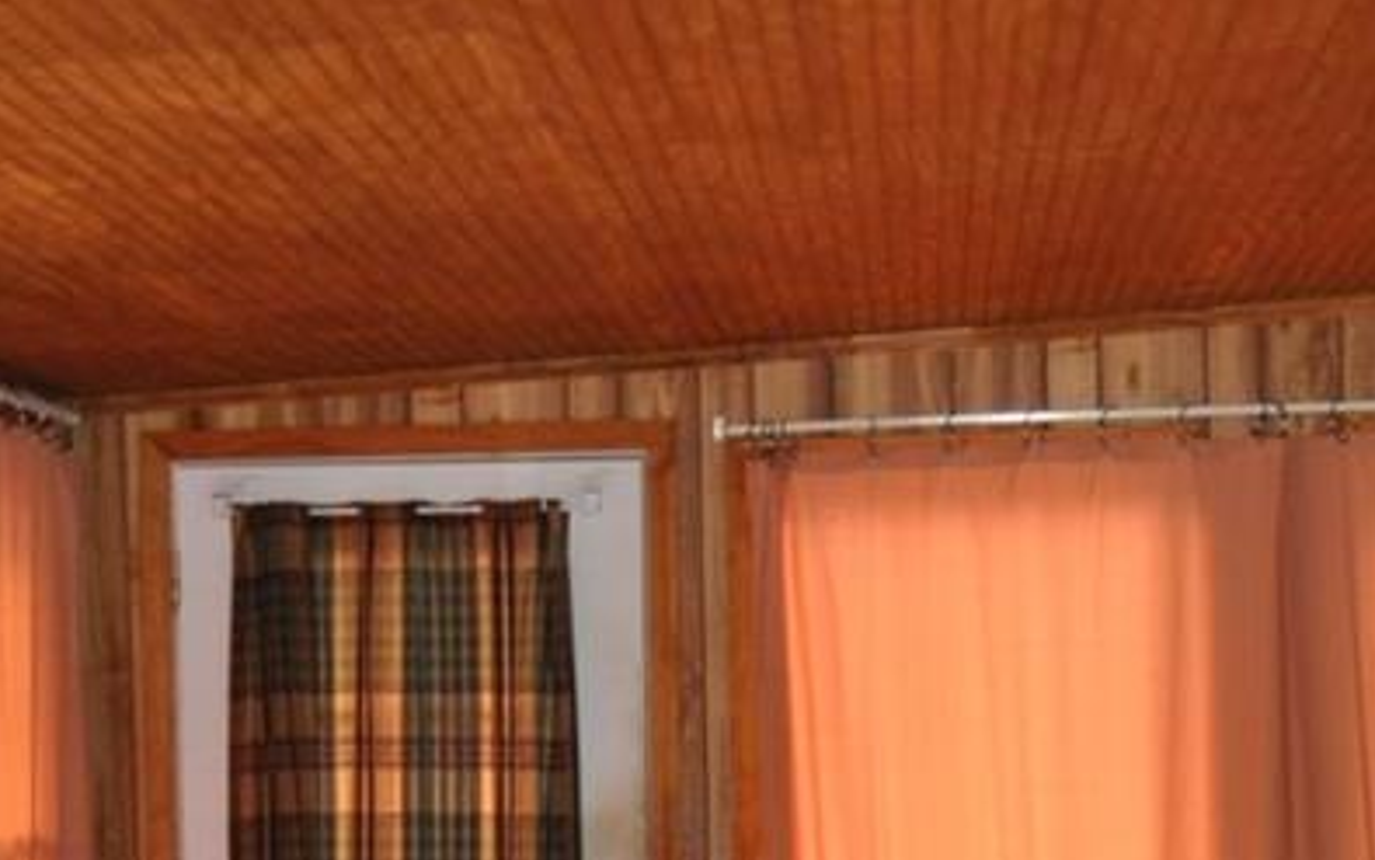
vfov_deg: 12.4
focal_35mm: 103
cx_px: 714
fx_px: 3860
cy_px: 1008
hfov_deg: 20.2
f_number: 2.8
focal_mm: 26
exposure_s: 1/80
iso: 800
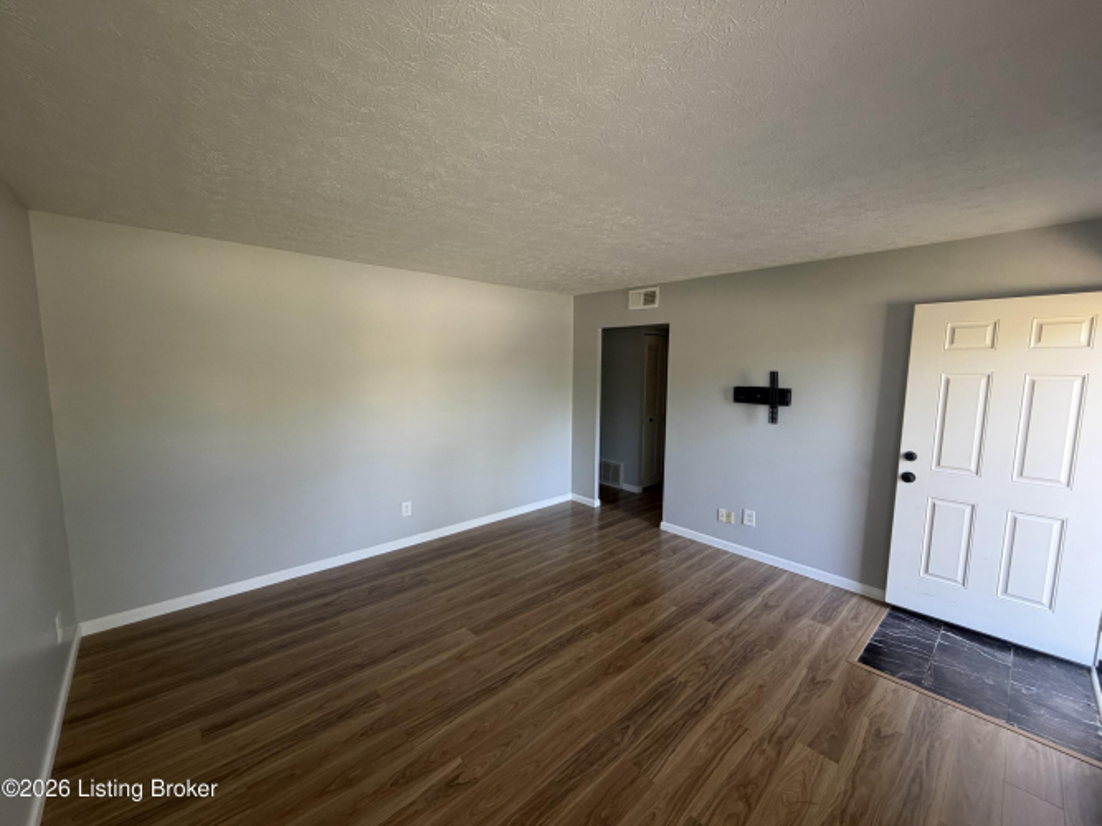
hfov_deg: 102.1
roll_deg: -1.0
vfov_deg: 85.7
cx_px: 551
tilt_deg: -4.5
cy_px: 413
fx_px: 446
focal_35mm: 14
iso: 250
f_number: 2.2
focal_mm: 2.22
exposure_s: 1/121
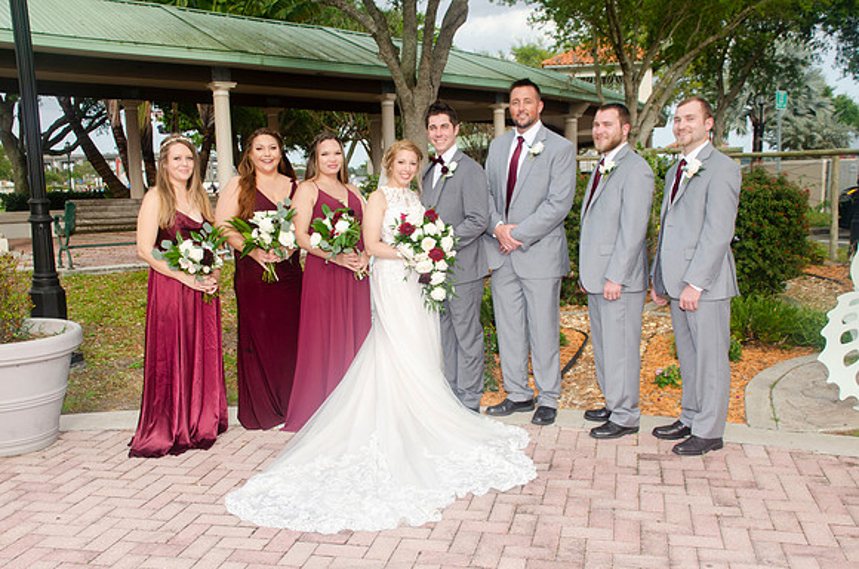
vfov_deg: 36.7
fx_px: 857
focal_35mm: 36
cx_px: 430
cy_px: 284
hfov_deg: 53.2
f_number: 7.1
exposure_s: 1/250
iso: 100
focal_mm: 24
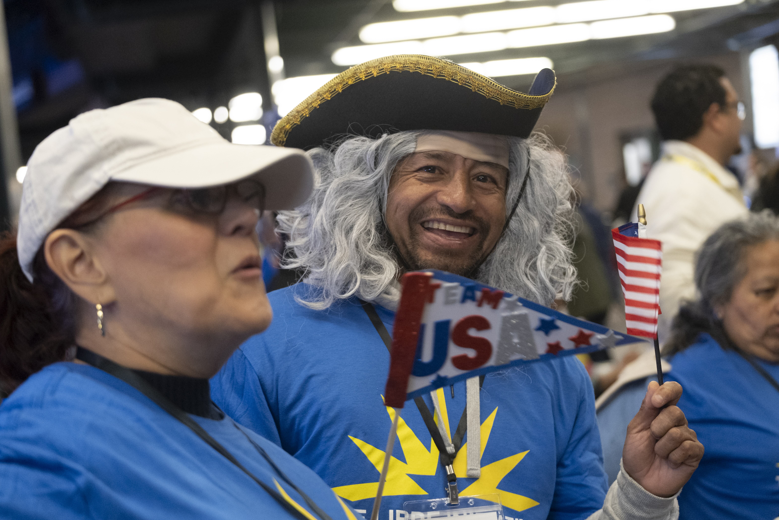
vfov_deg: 17.9
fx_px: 1644
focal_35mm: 76
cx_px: 390
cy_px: 257
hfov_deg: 26.7
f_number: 2.8
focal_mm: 50
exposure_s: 1/150
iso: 2500
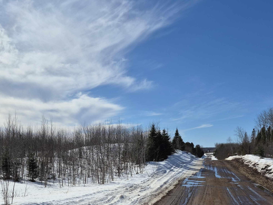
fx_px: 284
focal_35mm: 36
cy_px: 157
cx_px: 76
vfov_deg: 38.5
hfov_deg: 49.7
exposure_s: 1/4720
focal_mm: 5.4
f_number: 1.8
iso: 25
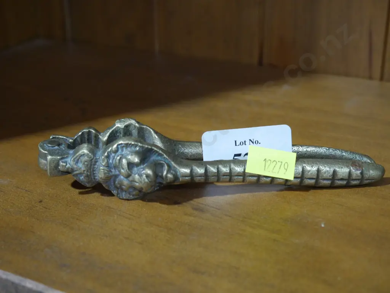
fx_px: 564
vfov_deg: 29.1
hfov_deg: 38.2
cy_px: 146
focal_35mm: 50
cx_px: 195
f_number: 5.3
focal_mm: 25
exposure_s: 1/60
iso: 2000
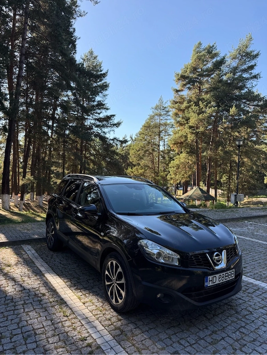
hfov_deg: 56.8
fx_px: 247
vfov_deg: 71.6
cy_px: 178
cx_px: 134
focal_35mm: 24
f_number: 1.78
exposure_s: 1/1410
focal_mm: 6.76
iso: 100
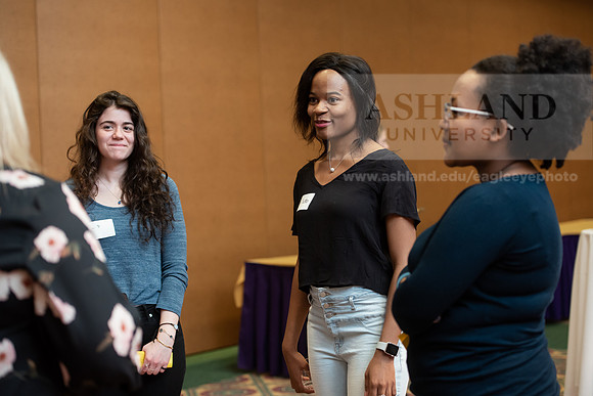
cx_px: 296
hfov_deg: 27.0
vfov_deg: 18.2
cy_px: 198
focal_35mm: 75
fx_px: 1236
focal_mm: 75
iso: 1600
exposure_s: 1/200
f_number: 3.5
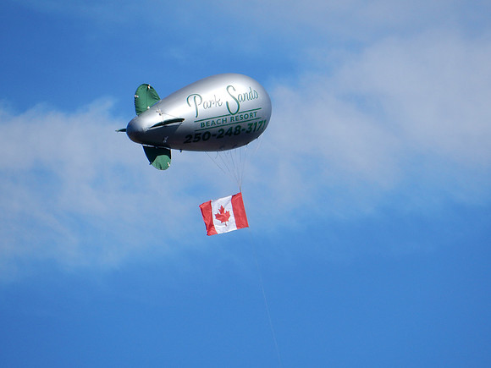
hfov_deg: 3.7
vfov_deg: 2.8
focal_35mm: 532
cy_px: 184
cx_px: 246
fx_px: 7546
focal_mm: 94.9
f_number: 6.4
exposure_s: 1/800
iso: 125
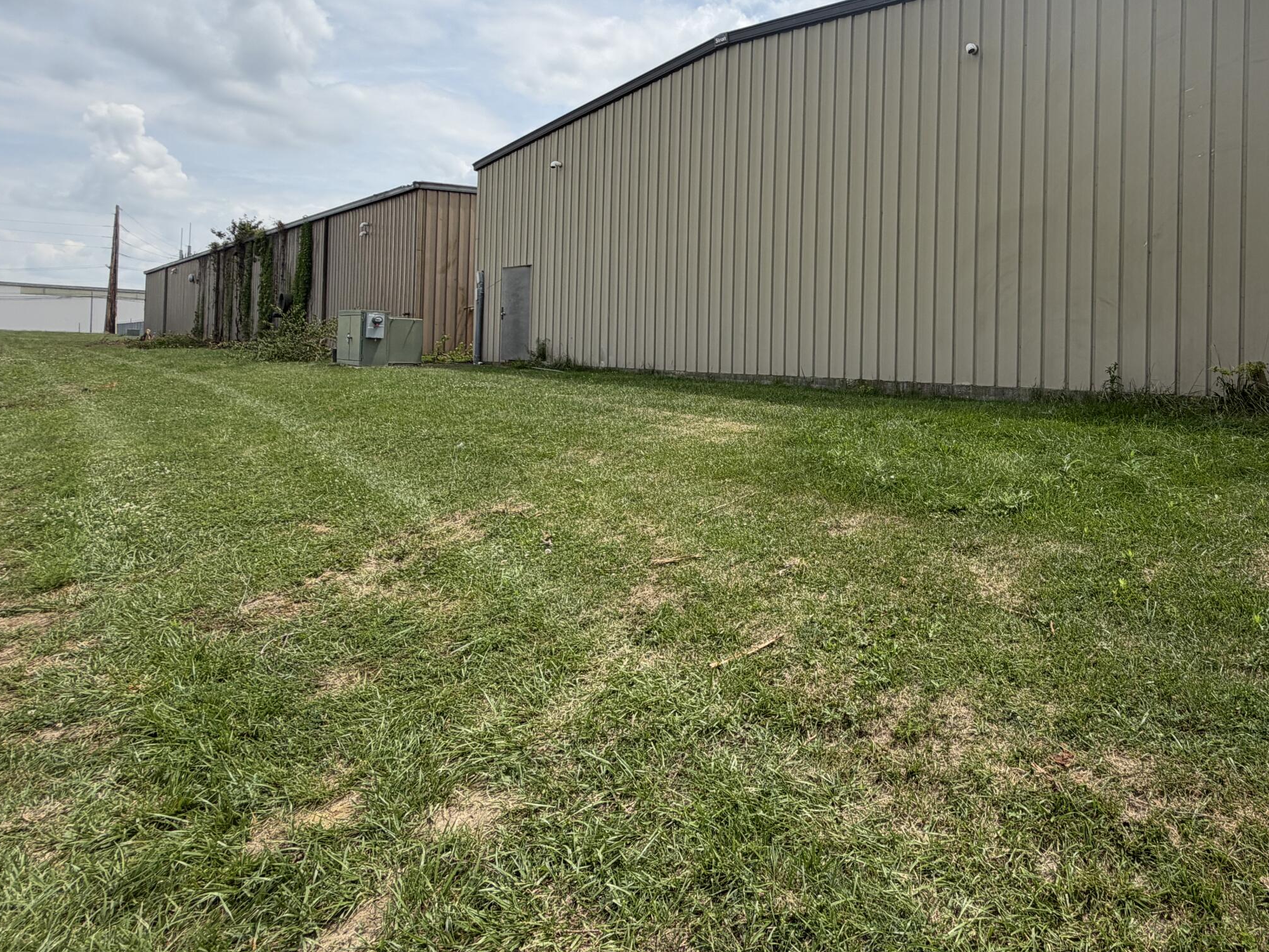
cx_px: 844
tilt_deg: +0.9
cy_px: 347
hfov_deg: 76.5
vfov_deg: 62.4
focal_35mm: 21
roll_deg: -1.4
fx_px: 770
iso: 20
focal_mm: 2.22
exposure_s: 1/830
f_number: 2.2
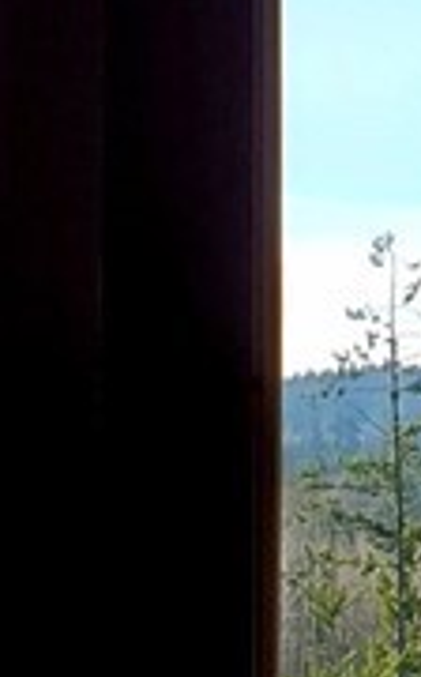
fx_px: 2891
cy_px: 194
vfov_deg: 13.3
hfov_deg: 7.9
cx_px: 895
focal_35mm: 157
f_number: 2.4
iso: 50
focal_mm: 4.3
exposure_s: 1/584
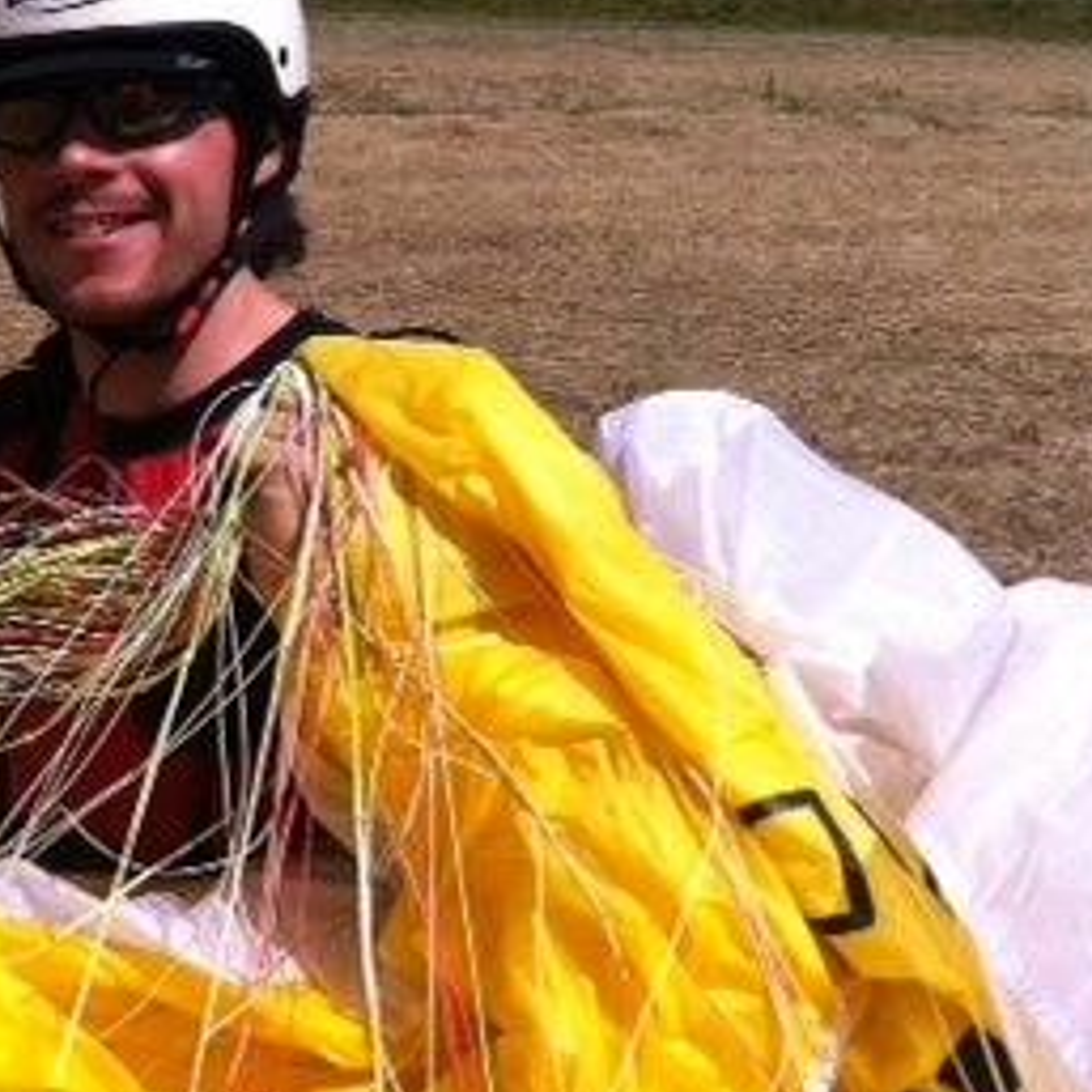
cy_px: 302
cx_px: -217
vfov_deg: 22.3
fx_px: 2748
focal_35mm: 77
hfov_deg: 21.0
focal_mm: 3.85
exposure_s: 1/2320
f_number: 2.8
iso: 80
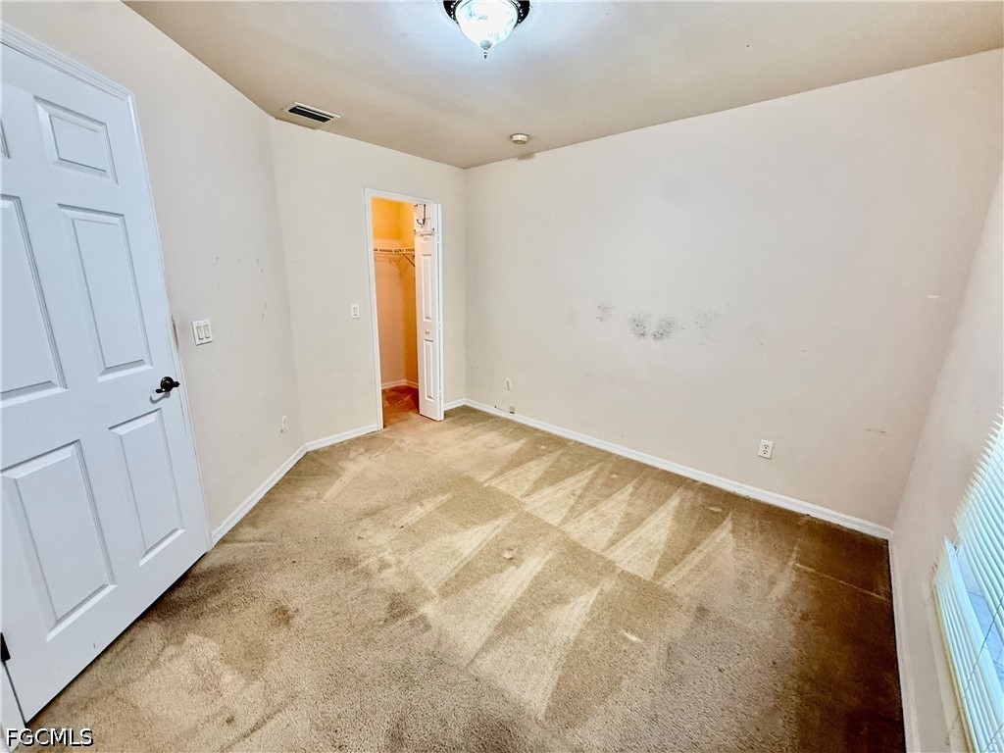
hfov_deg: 102.1
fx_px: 406
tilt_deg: -13.5
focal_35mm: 14
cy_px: 376
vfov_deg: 85.7
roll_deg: -1.8
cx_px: 502
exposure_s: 1/60
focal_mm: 2.22
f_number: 2.2
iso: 320
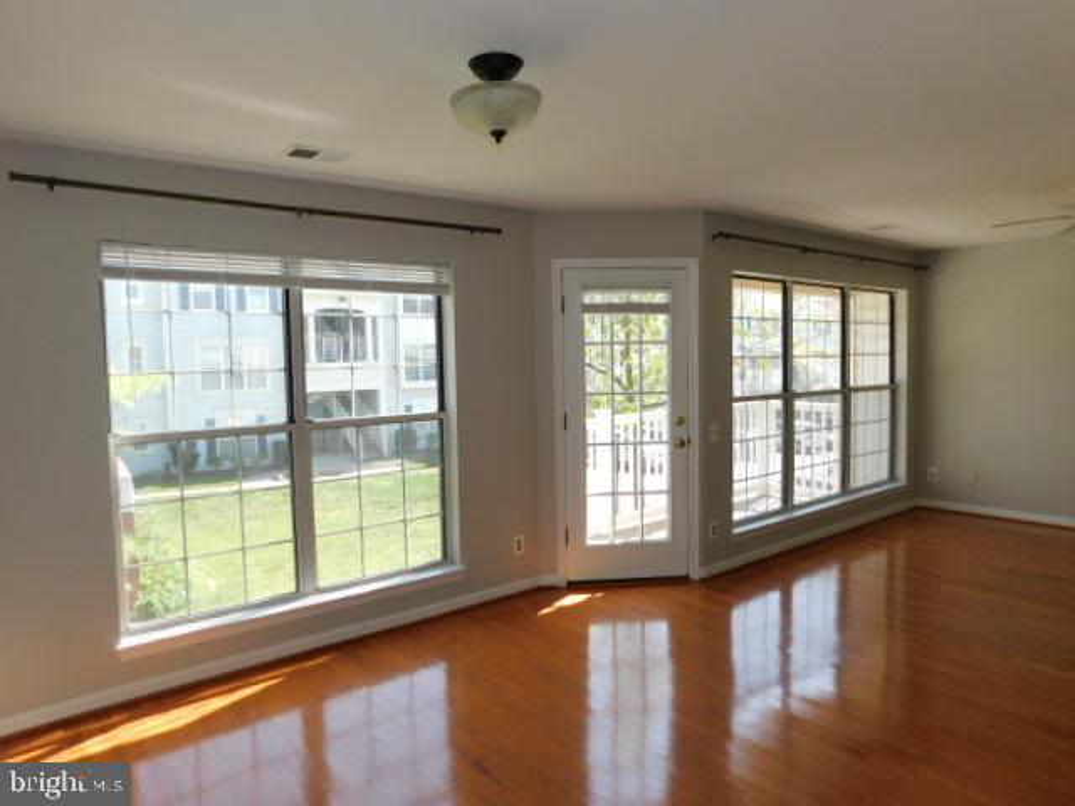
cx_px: 538
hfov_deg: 73.9
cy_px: 403
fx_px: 714
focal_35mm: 23
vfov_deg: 58.9
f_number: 3
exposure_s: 1/200
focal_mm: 4
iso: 125
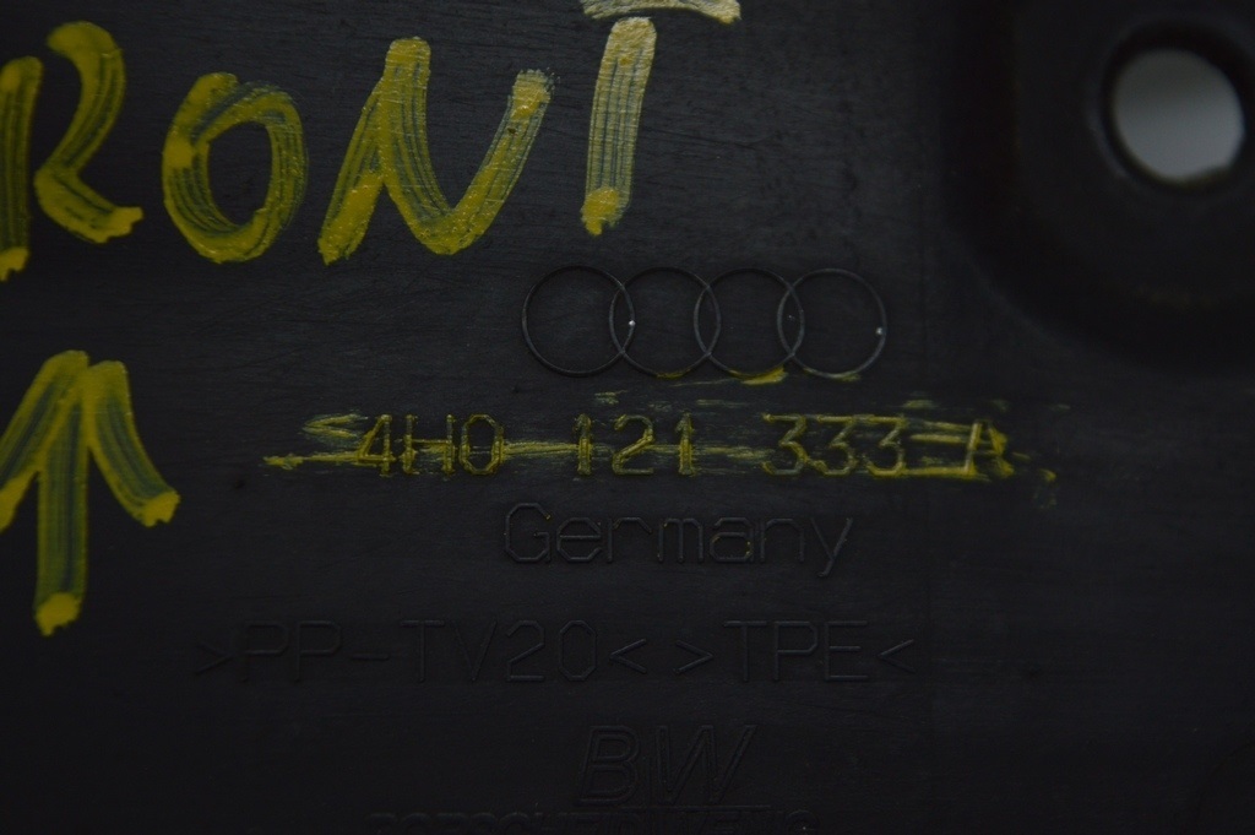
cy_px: 418
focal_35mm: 82
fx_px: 2874
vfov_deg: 16.5
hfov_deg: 24.6
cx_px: 628
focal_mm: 55
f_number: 5.6
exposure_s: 1/200
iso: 400
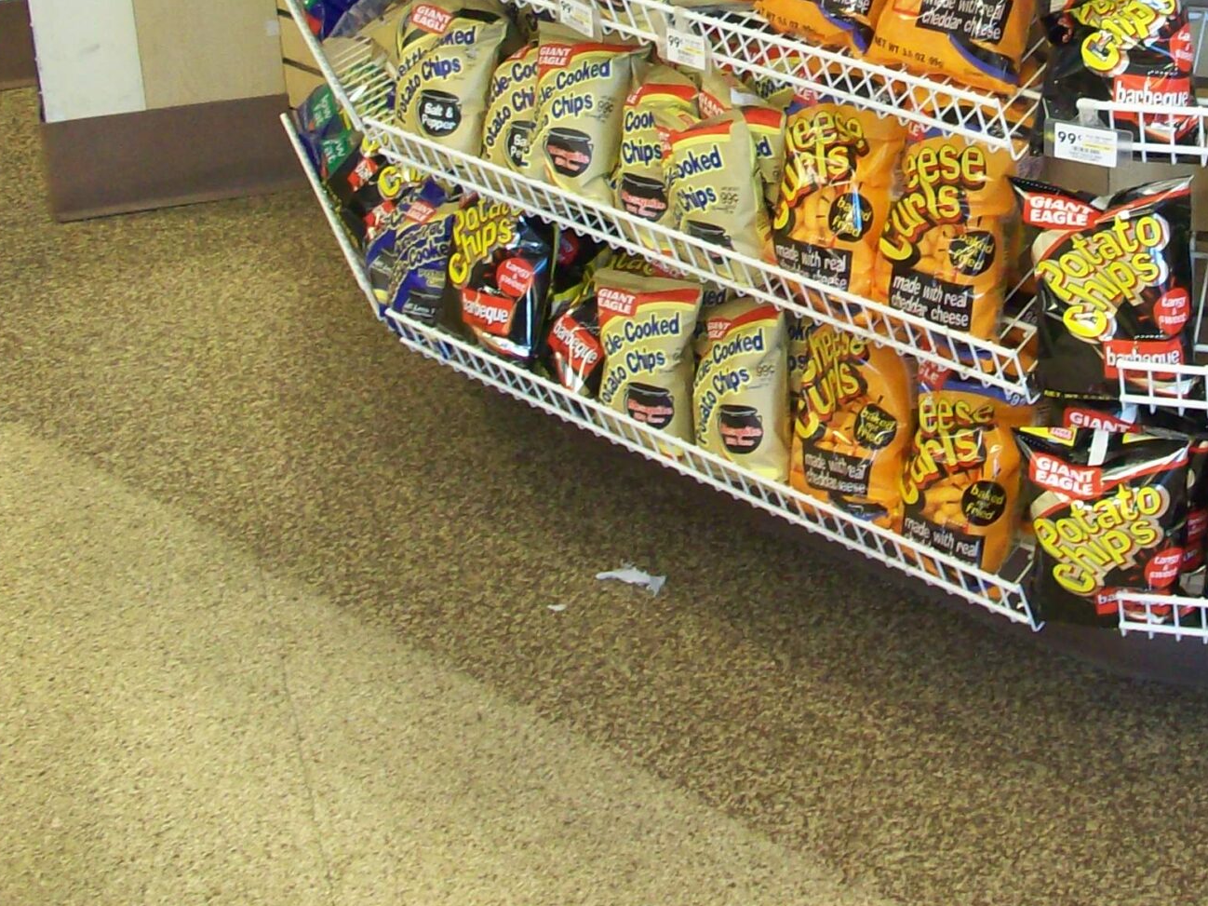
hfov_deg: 26.2
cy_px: 14
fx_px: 2547
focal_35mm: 73
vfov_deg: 19.6
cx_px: 973
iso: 160
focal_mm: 6.2
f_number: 2.8
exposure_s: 1/22.5
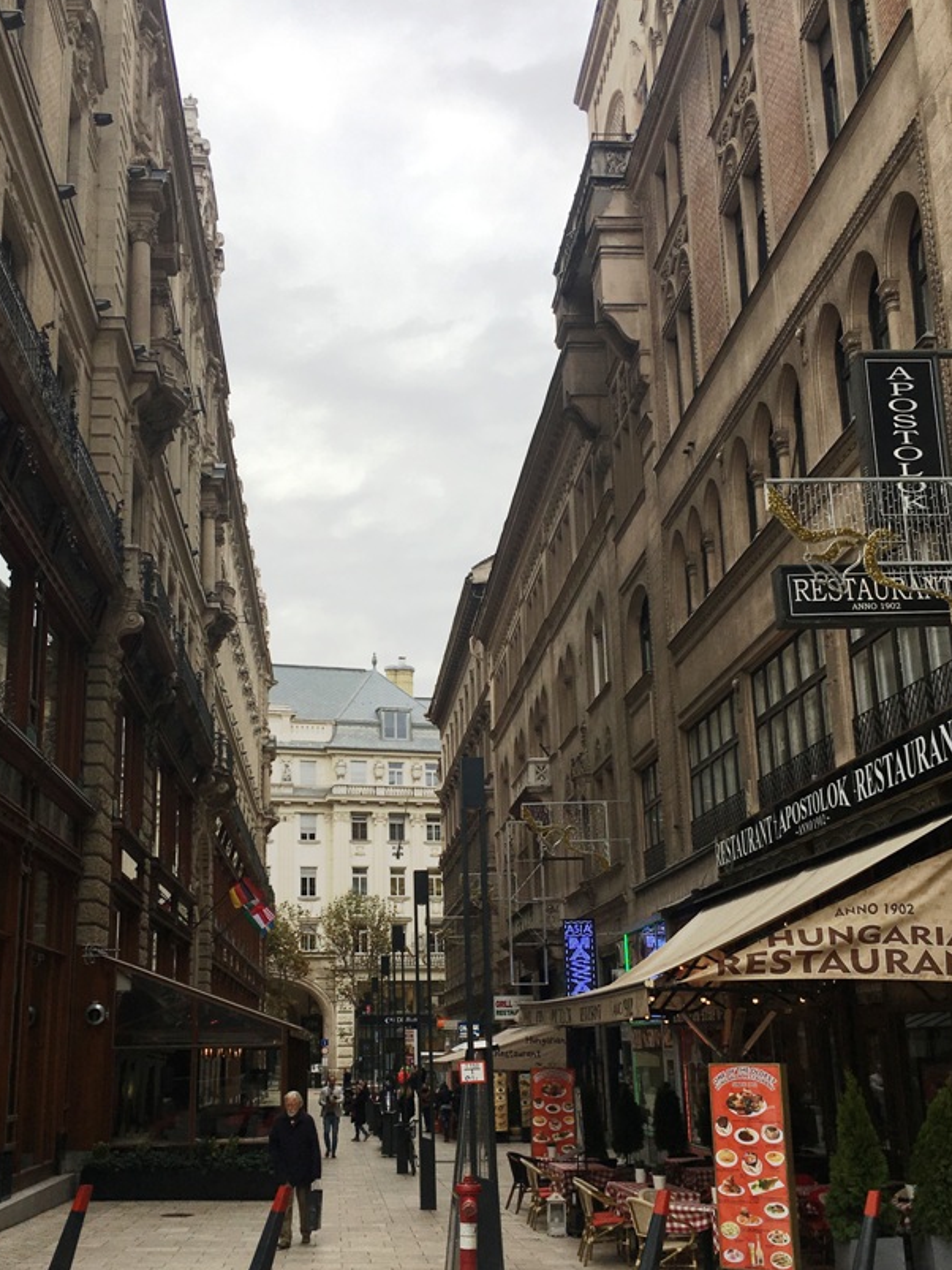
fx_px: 1357
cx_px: 413
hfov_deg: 38.6
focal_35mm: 37
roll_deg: +1.7
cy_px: 701
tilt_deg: +15.2
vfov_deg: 50.1
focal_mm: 4.15
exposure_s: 1/705
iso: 25
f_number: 2.2
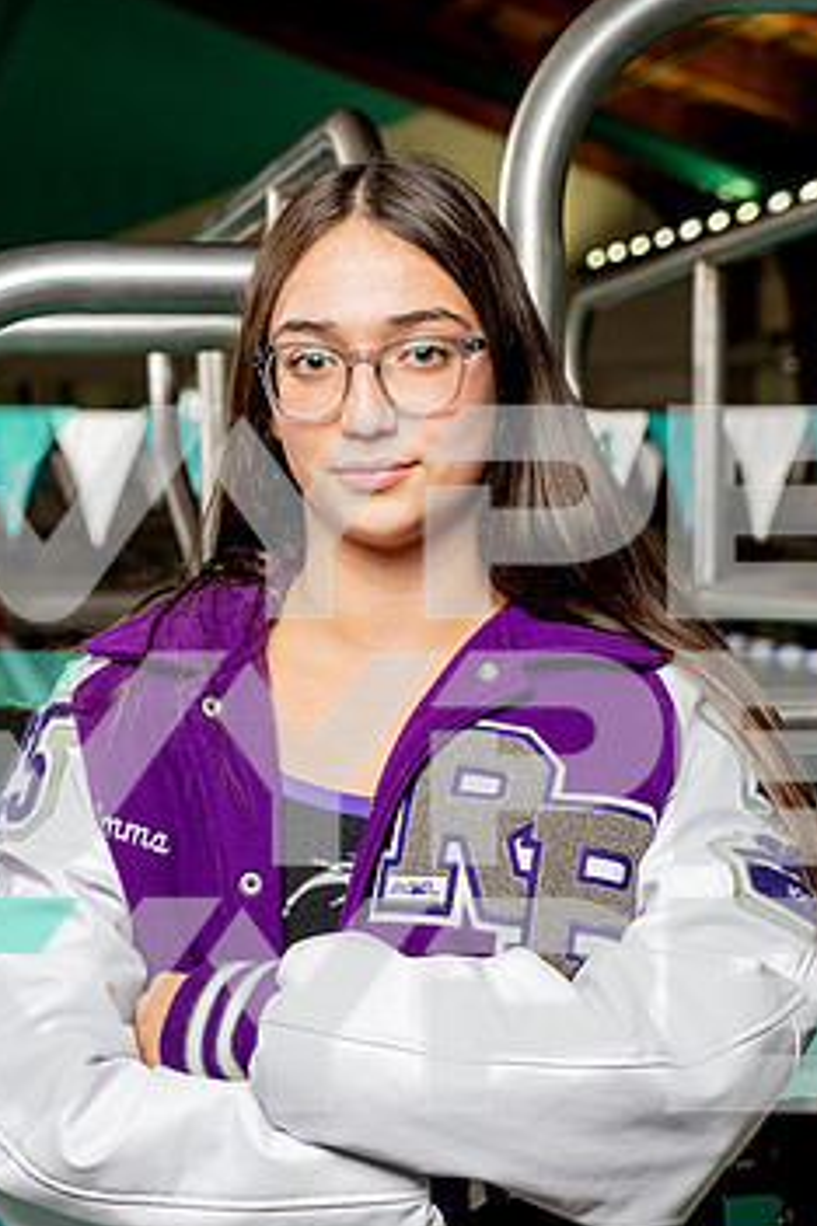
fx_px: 2791
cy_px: 761
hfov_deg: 16.7
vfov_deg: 24.7
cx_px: 391
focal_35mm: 82
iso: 640
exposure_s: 1/250
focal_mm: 64
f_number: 6.3
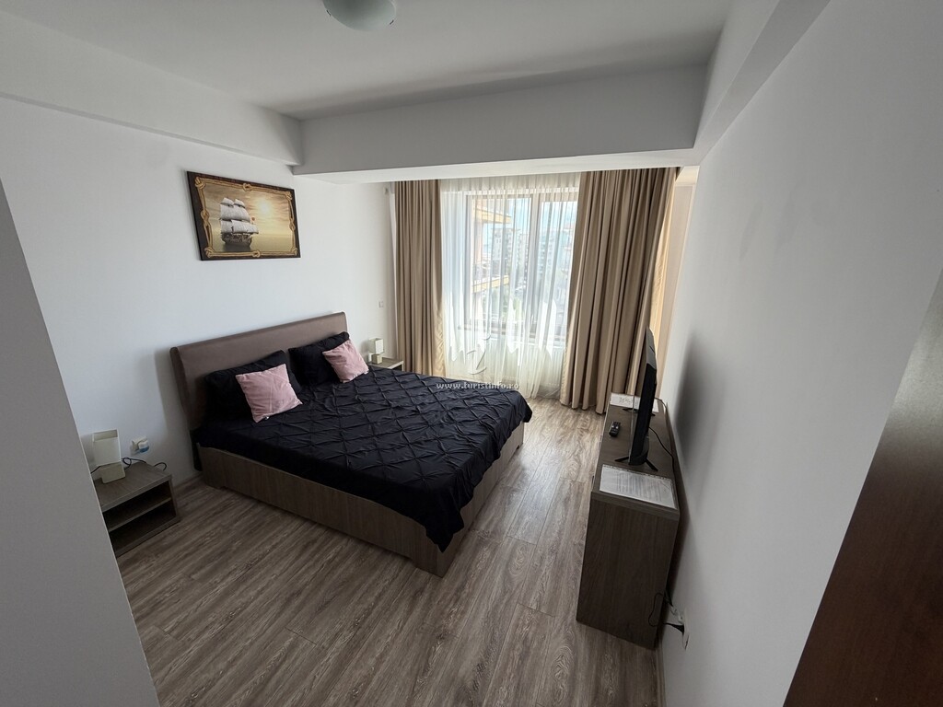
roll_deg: -1.5
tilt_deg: -17.1
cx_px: 472
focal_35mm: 14
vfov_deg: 85.7
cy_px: 354
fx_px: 381
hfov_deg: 102.1
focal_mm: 2.22
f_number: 2.2
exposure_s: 1/121
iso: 80
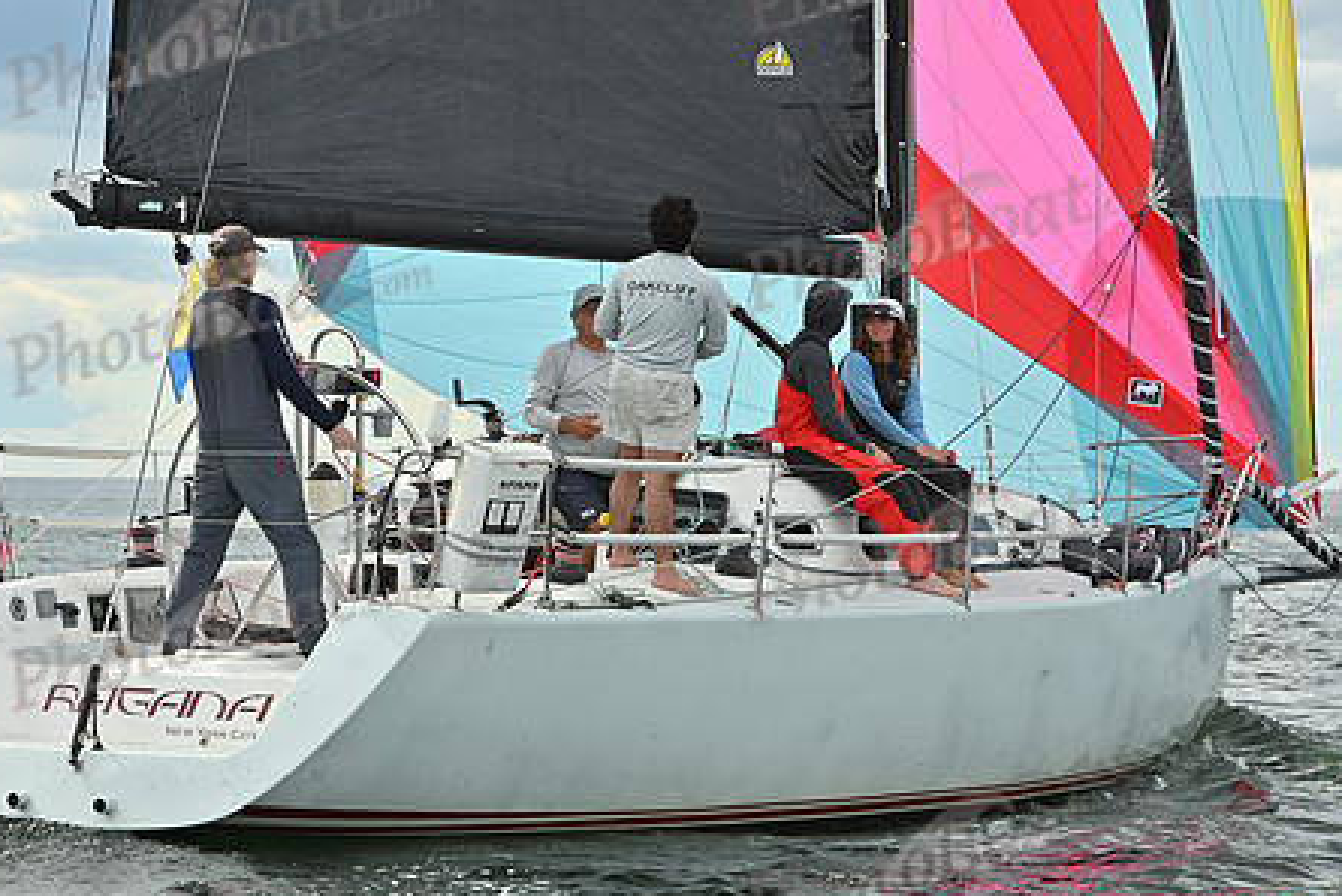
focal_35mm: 137
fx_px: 5108
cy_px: 433
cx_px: 591
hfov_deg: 15.0
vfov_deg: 10.0
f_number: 7.1
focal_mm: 105
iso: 250
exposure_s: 1/800
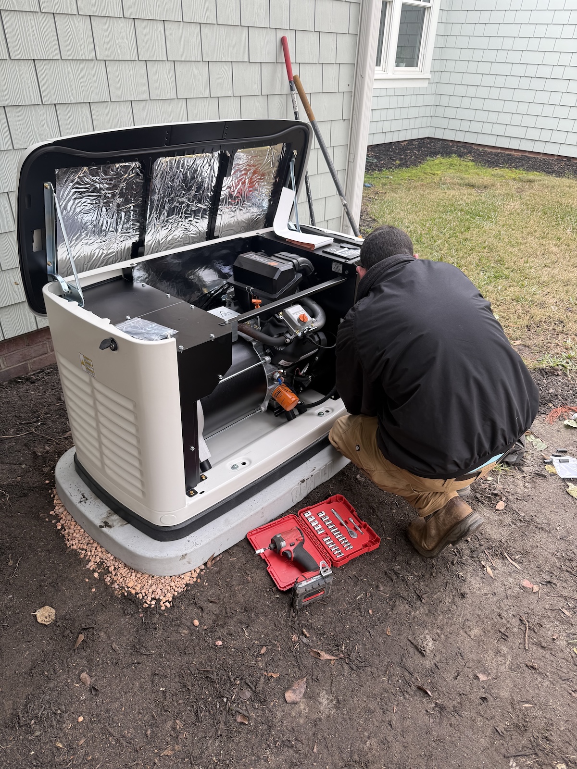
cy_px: 384
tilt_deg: -31.5
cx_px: 288
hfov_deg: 56.8
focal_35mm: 24
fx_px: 533
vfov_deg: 71.6
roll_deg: -2.7
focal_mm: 6.76
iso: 50
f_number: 1.78
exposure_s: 1/137
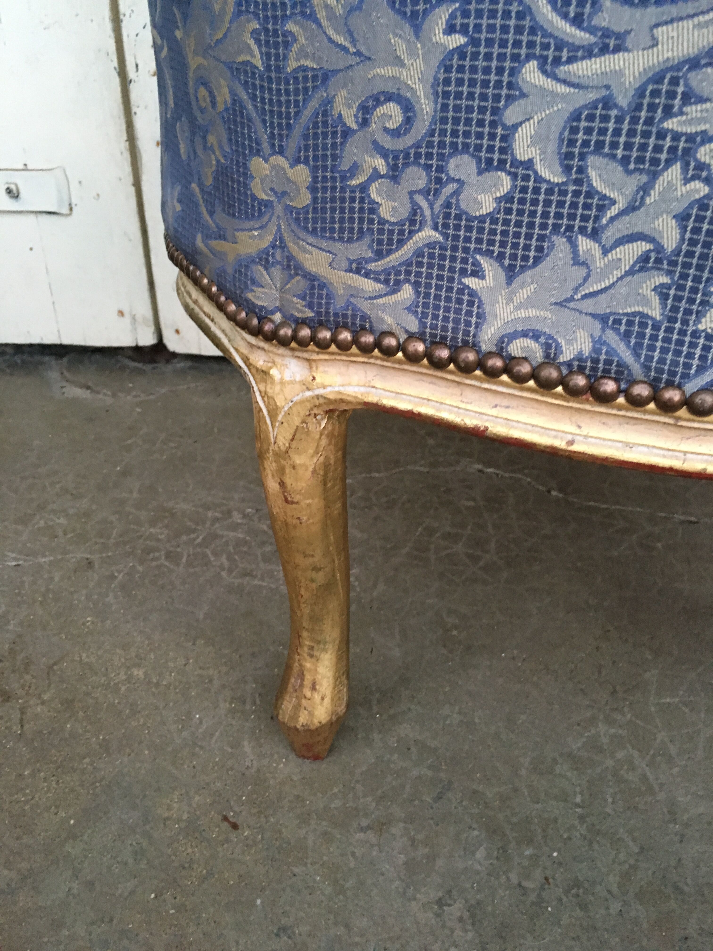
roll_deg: -0.3
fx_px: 796
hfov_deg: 48.2
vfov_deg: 61.7
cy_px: 476
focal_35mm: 29
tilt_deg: -30.8
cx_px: 356
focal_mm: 4.15
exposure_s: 1/20
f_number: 2.2
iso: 200
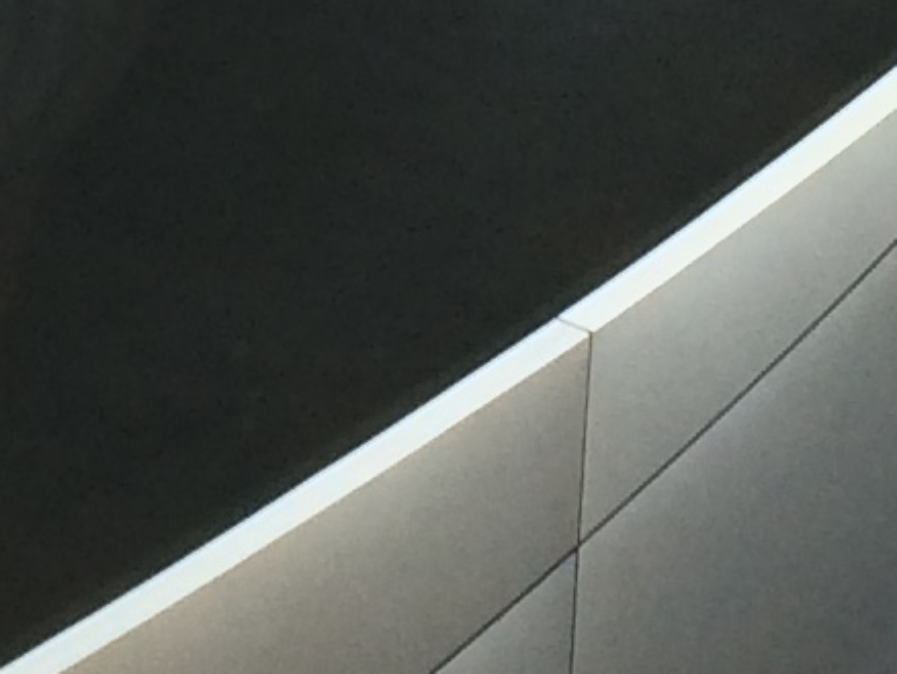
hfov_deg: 9.2
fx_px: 5600
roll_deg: -2.2
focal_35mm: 216
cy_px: -438
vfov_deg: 6.8
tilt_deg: -24.0
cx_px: 289
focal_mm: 4.15
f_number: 2.2
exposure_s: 1/100
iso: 64
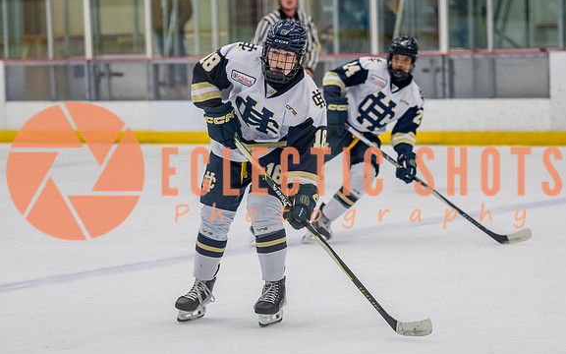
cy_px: 198
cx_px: 294
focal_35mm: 180
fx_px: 2777
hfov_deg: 11.6
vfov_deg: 7.3
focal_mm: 112
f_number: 3.2
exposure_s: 1/640
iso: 2000
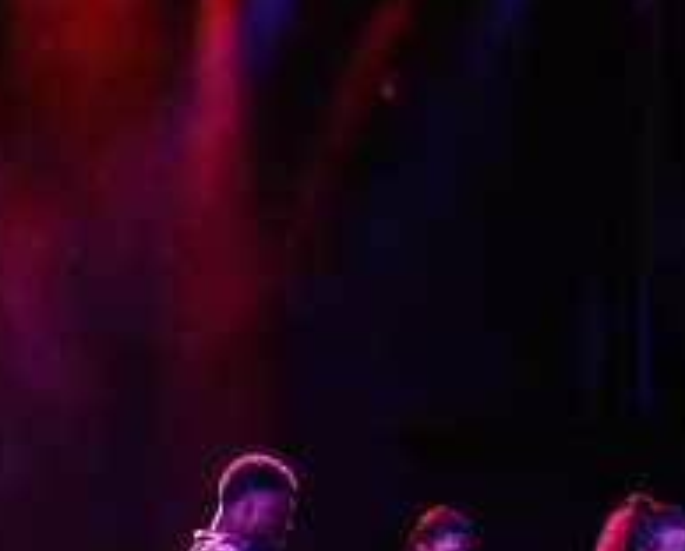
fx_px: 5404
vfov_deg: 5.8
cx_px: 39
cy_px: 676
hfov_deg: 7.2
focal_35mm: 266
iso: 1600
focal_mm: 95
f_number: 2.8
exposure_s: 1/250
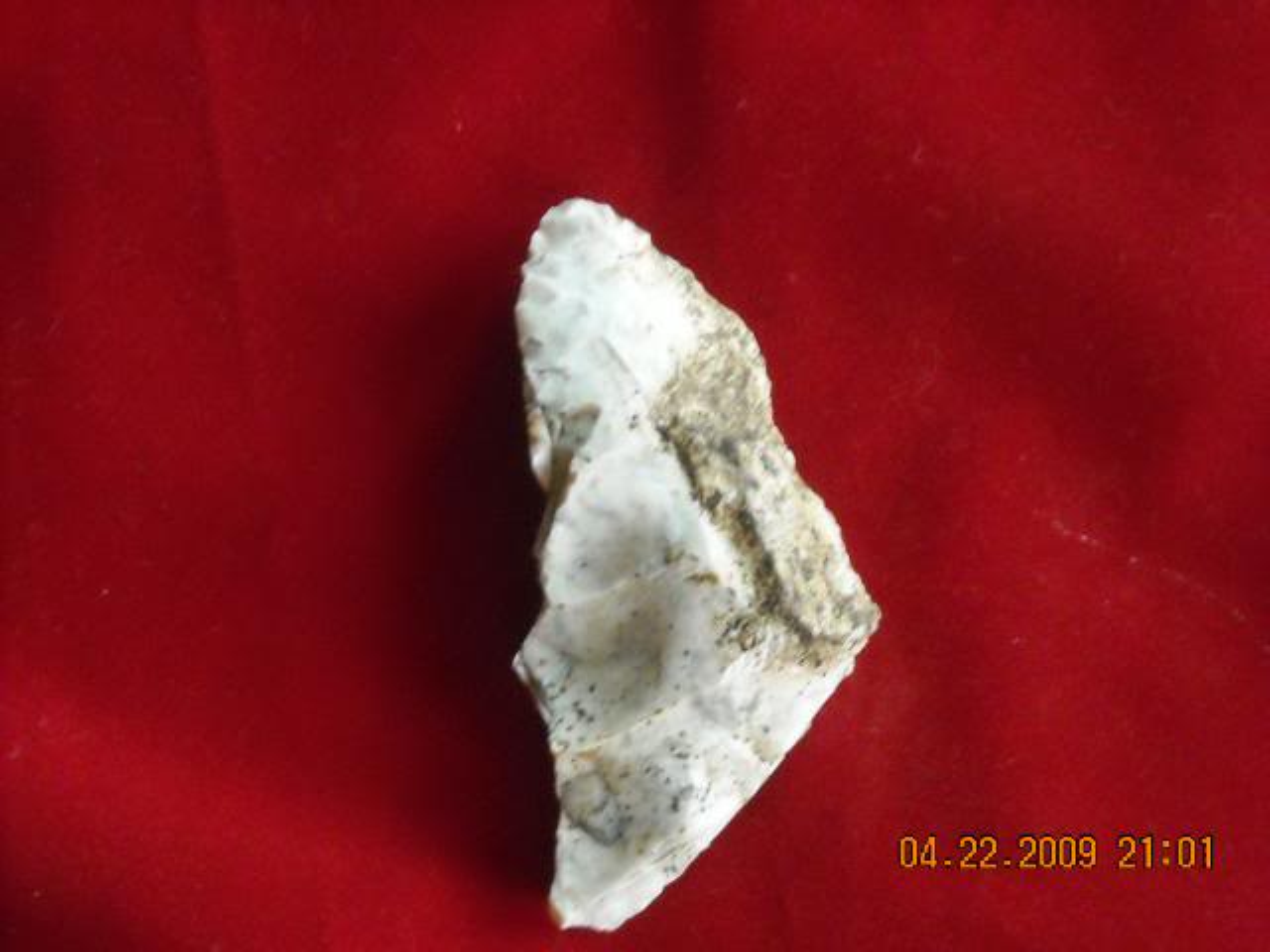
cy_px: 476
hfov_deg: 18.7
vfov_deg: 14.1
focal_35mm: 105
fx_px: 3852
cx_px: 635
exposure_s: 1/17
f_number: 4.7
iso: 800
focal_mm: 17.1
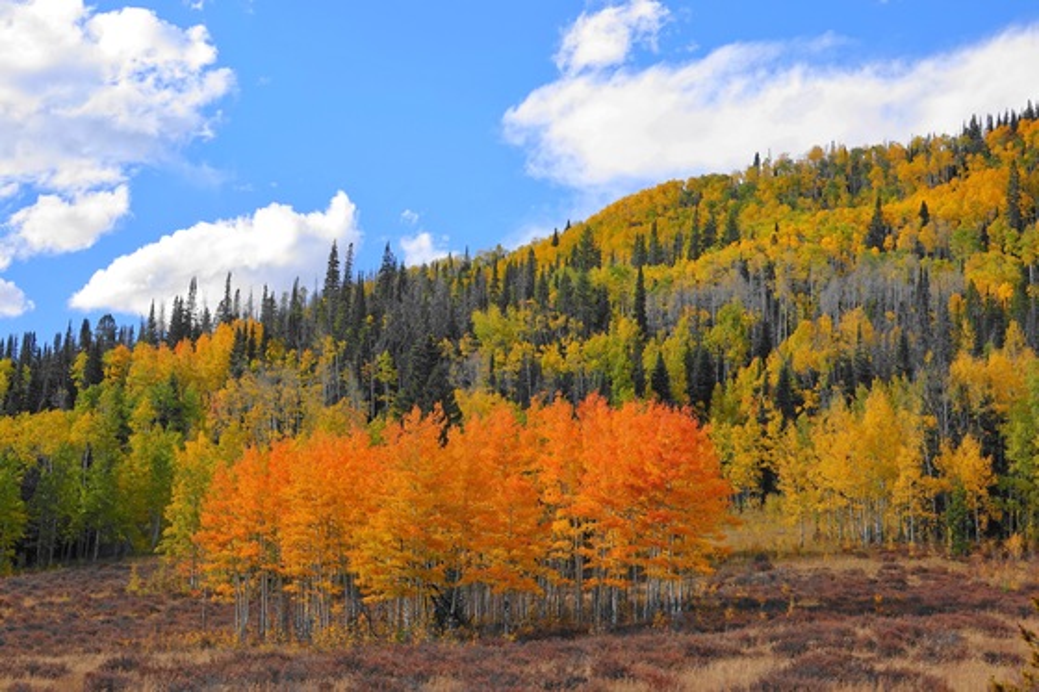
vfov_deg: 19.4
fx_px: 2020
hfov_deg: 28.9
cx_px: 520
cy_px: 346
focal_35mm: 70
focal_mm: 25.61
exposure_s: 1/640
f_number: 4
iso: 100
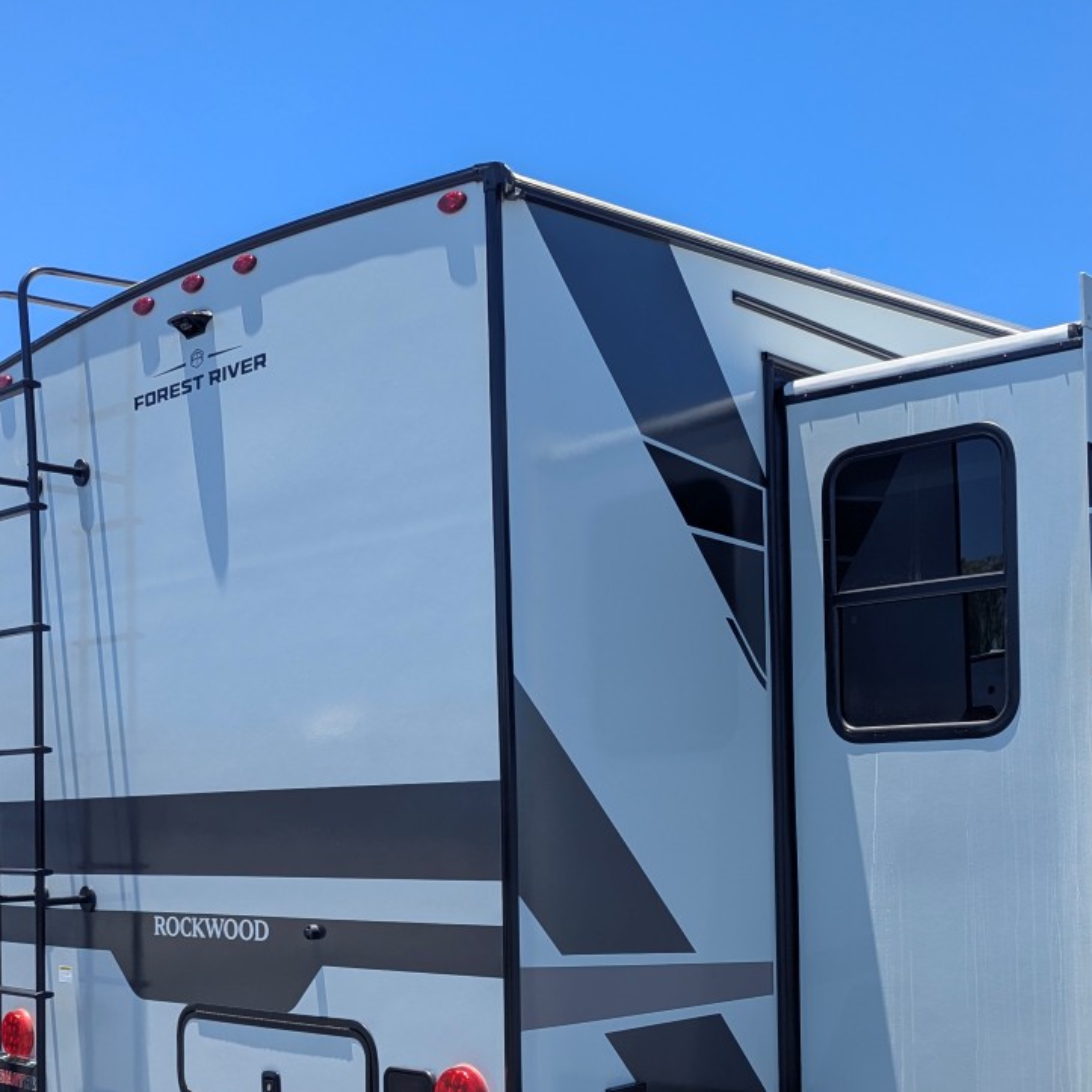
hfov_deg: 40.1
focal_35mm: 41
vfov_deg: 40.1
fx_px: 1463
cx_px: 786
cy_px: 784
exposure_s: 1/1258
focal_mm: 6.81
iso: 47
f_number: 1.85
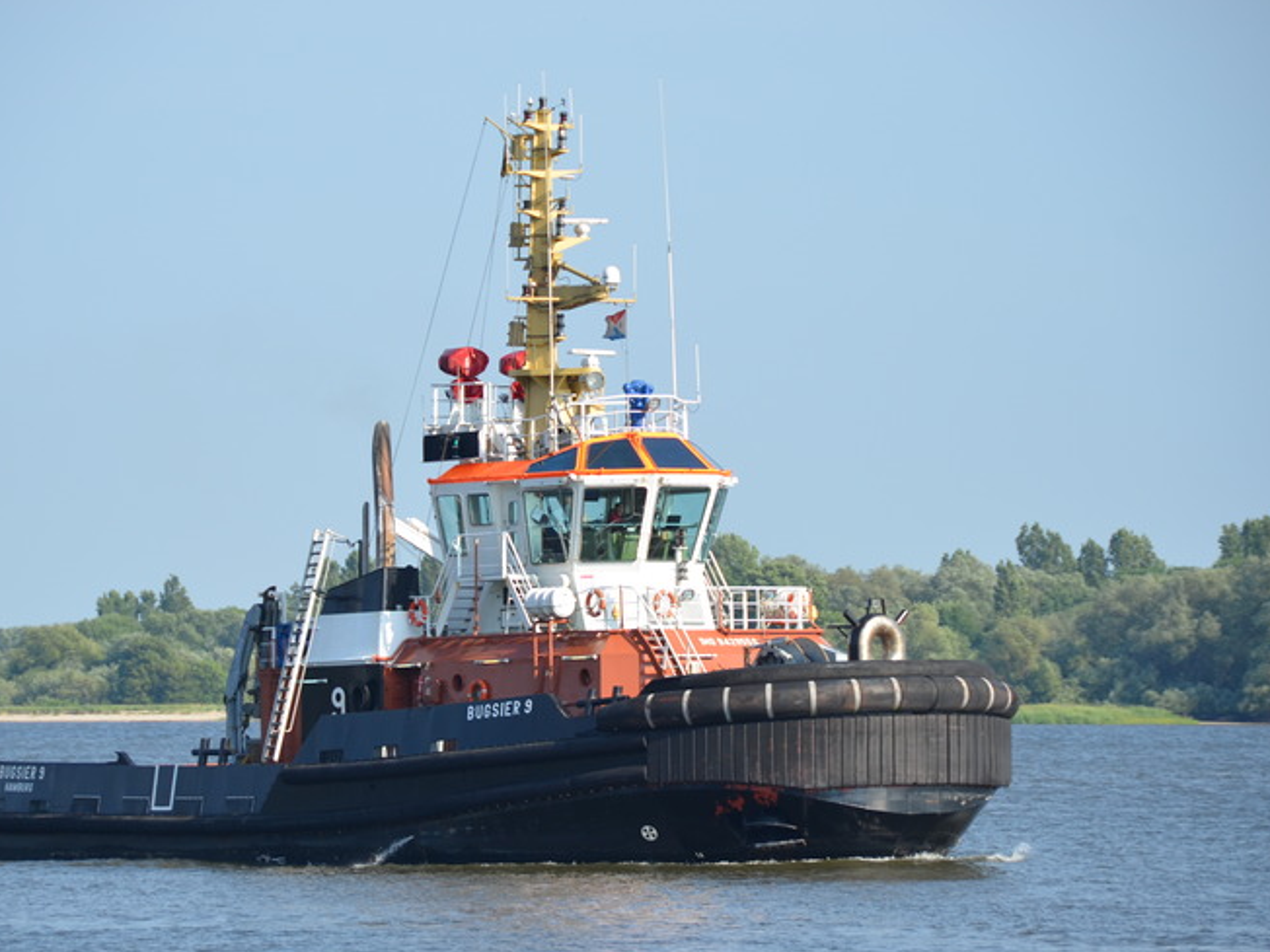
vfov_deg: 5.6
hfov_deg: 7.5
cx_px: 575
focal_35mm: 265
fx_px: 9722
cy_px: 506
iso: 200
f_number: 6.3
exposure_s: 1/640
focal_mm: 150
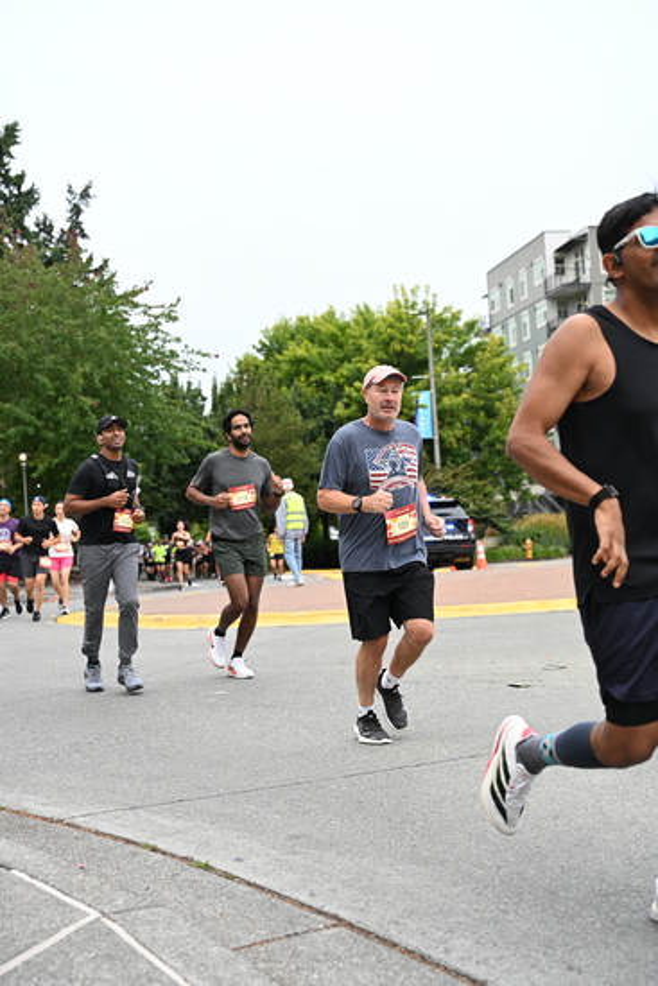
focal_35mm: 48
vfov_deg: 41.1
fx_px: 1315
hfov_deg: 28.1
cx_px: 329
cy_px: 493
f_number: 4
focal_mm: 48
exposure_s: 1/800
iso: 1600
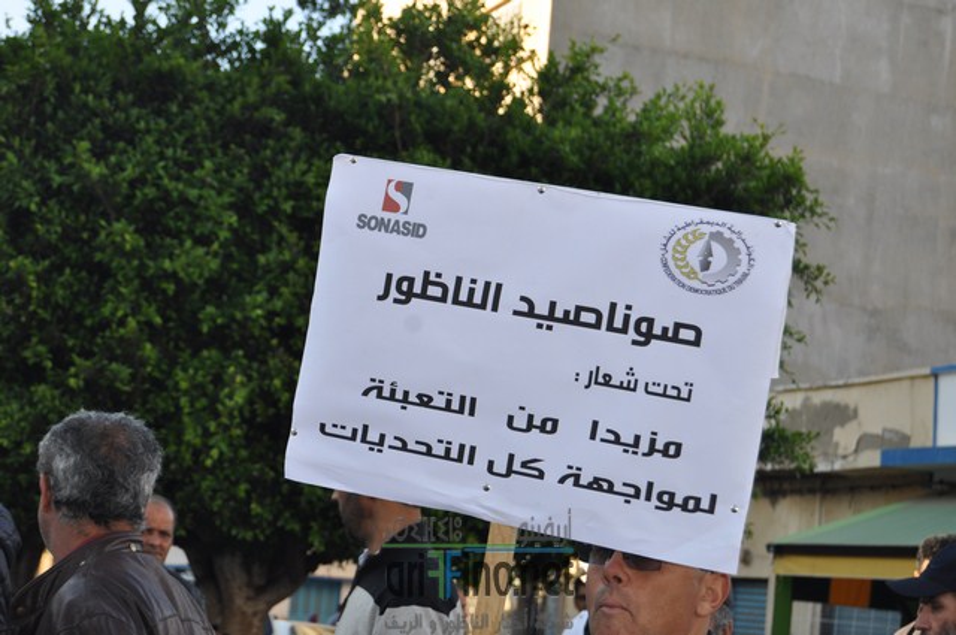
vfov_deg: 16.5
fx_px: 2188
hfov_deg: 24.6
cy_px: 318
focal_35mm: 82
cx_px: 478
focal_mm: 55
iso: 200
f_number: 5.6
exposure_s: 1/200
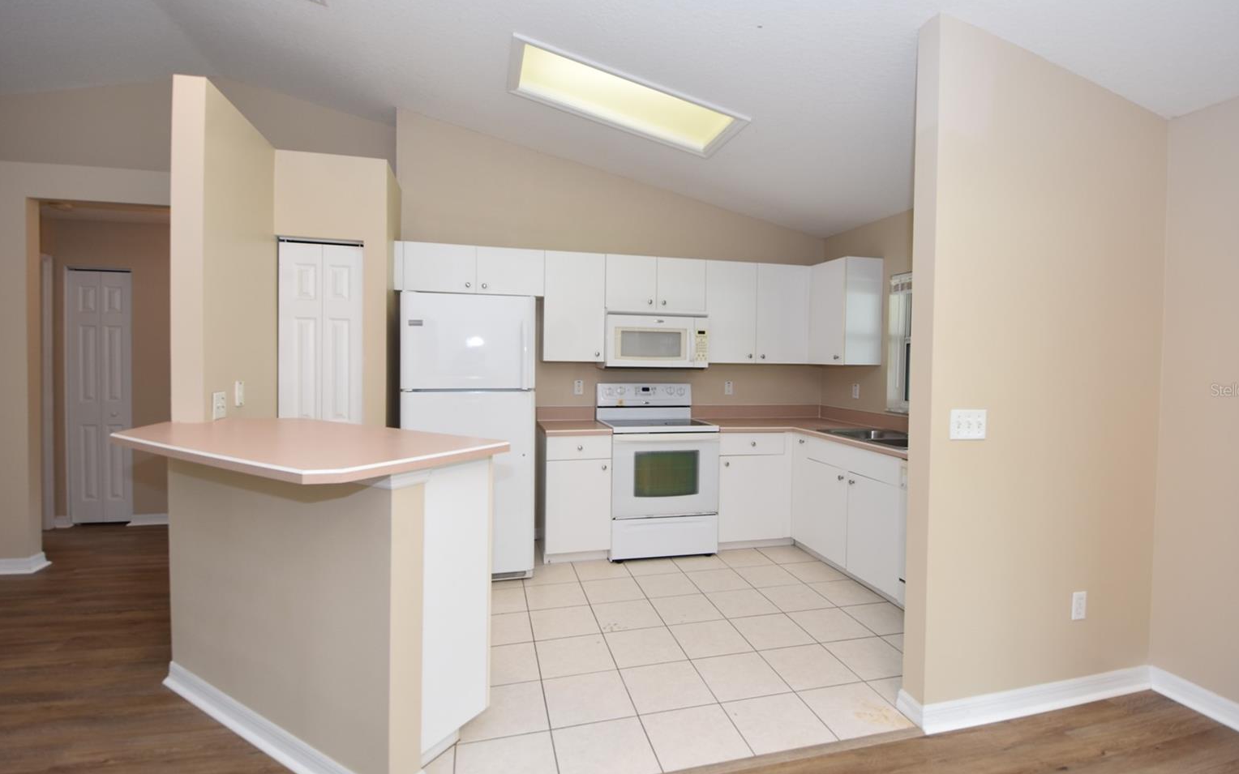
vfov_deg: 71.3
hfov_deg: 97.8
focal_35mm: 16
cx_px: 634
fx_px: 540
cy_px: 390
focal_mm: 10
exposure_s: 1/60
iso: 280
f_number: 4
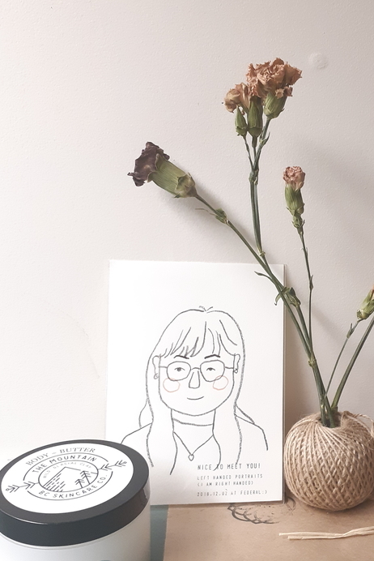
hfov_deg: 32.5
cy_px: 298
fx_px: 623
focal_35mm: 40
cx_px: 301
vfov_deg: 48.4
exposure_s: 1/60
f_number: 1.7
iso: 250
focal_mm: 3.93
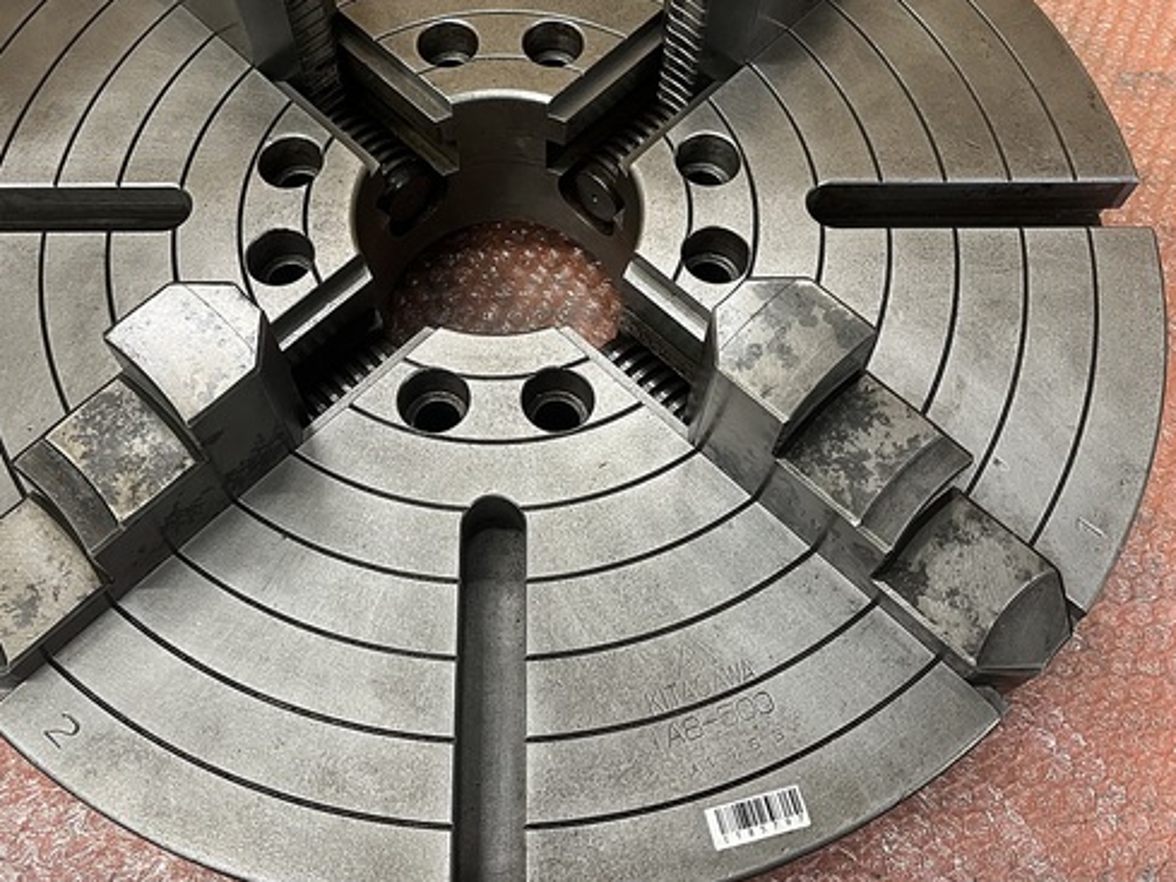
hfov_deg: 53.8
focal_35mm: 34
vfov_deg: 41.6
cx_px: 519
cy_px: 341
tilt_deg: -63.0
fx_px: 1155
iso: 200
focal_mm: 5.1
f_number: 1.6
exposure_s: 1/60
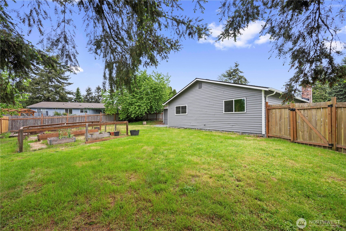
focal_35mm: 14
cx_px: 173
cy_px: 116
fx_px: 135
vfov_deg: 81.2
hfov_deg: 104.3
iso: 200
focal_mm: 14
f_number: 8
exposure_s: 1/80
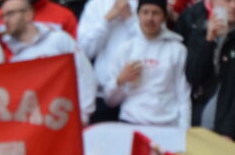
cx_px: -62
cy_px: 191
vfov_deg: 1.3
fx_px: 6990
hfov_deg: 1.9
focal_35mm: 1074
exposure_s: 1/250
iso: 400
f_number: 5.6
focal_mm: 105
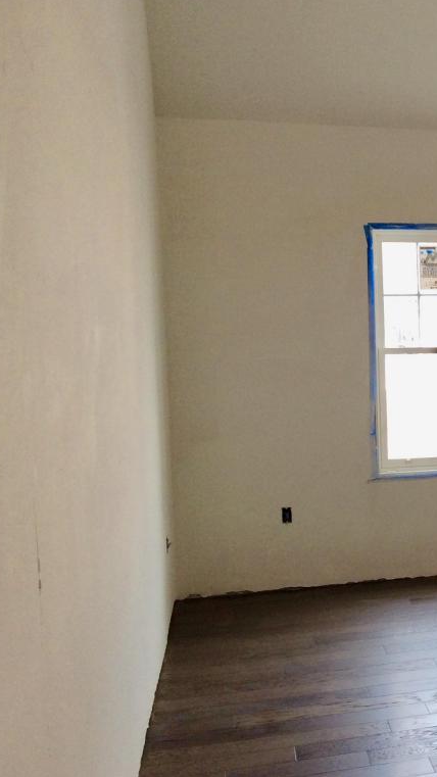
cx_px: 517
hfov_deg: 23.4
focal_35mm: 47
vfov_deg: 43.7
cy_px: 387
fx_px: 968
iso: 32
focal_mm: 3.3
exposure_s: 1/60
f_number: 2.4
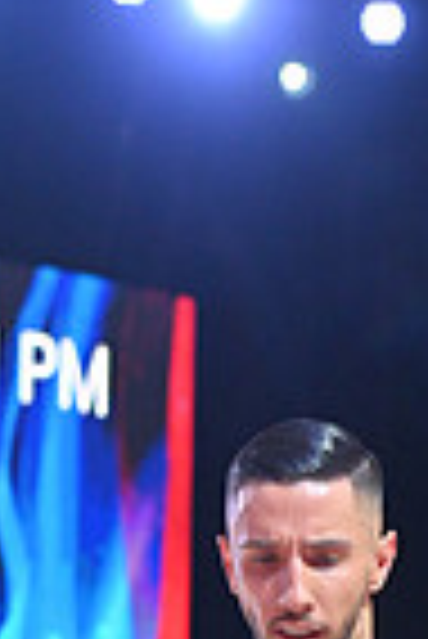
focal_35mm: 326
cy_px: 1152
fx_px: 5799
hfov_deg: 4.2
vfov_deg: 6.2
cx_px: 309
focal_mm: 80
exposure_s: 1/250
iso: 2000
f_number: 4
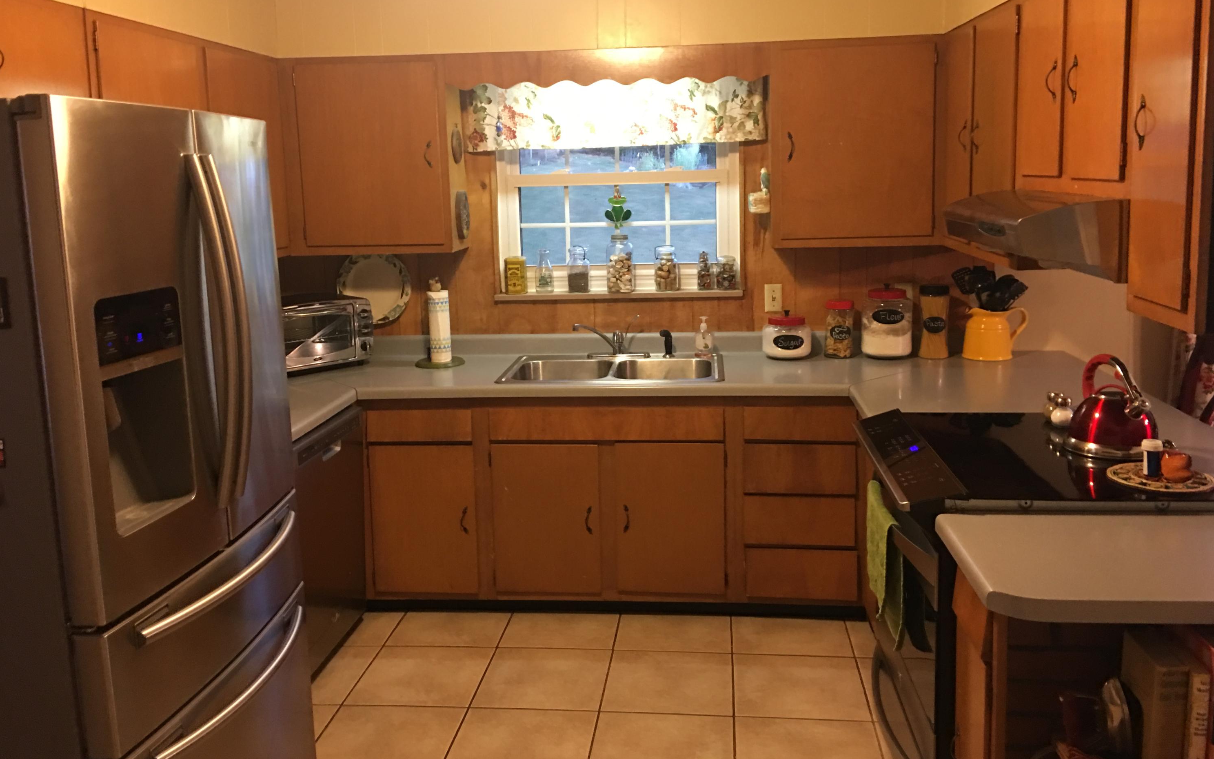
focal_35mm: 31
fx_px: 1026
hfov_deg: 61.2
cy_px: 331
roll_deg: +2.5
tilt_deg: -7.0
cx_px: 605
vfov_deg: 40.5
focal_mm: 4.15
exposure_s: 1/4
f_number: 2.2
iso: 50
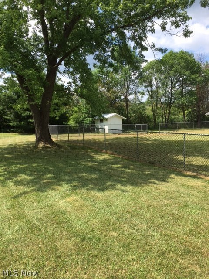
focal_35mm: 29
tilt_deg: -5.0
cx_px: 104
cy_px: 140
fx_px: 233
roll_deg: +1.7
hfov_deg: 48.2
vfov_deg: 61.7
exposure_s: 1/927
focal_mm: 4.15
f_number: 2.2
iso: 25
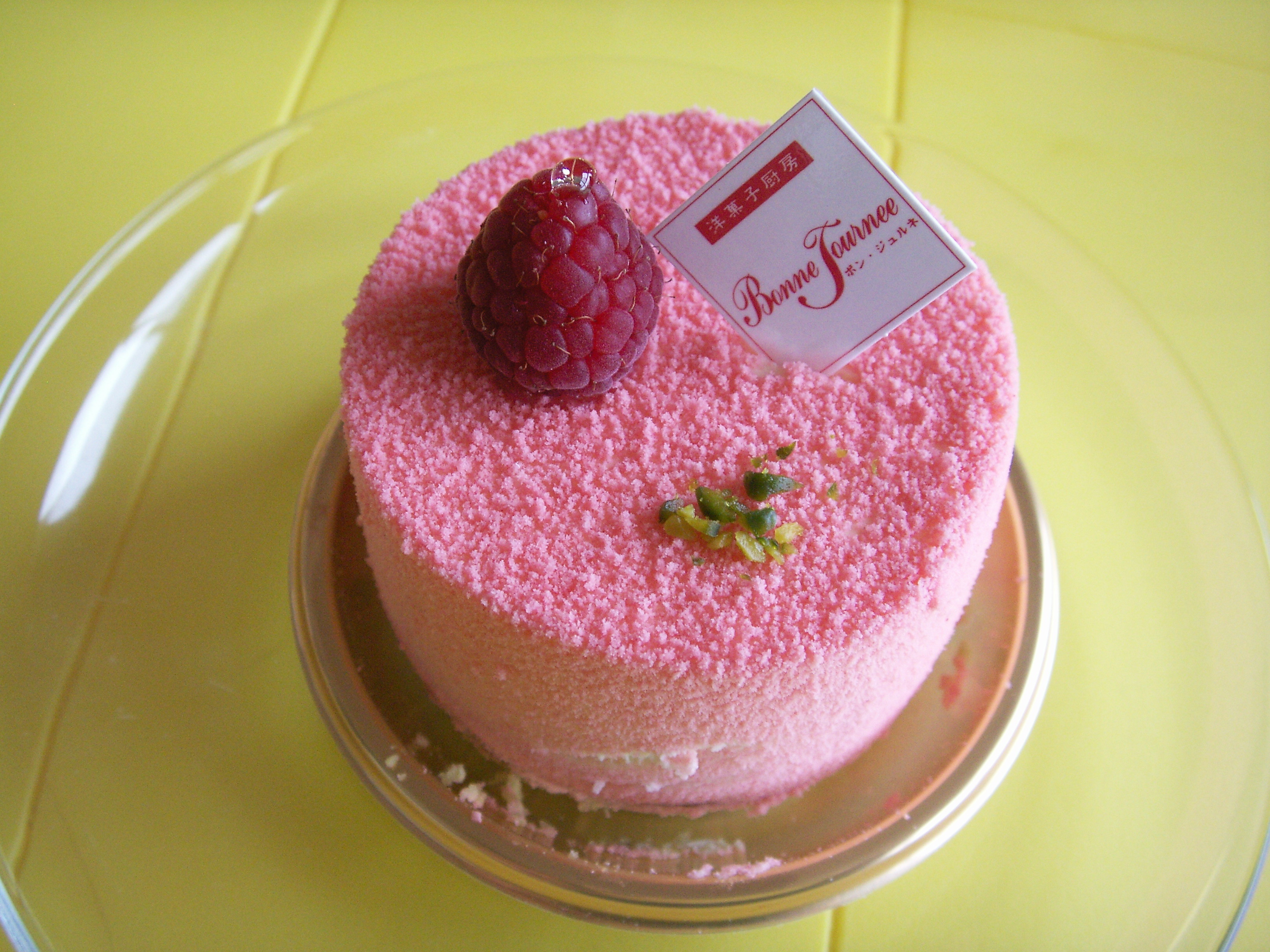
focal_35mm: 37
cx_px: 635
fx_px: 1357
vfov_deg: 38.7
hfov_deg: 50.1
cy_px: 476
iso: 160
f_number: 3.5
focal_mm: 7.7
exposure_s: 1/25
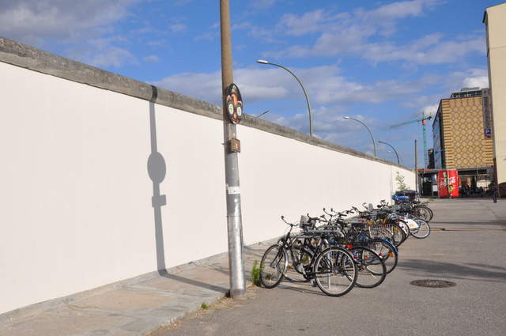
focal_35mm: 36
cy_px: 168
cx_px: 253
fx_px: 505
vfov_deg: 36.8
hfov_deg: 53.2
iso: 640
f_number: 20
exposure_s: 1/400
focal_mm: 24
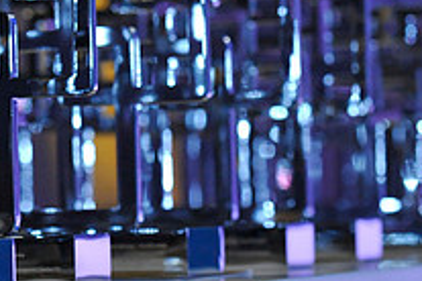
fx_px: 2626
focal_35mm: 224
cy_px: -110
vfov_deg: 6.1
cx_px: -29
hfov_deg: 9.1
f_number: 4.5
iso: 4000
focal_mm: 80
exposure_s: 1/100
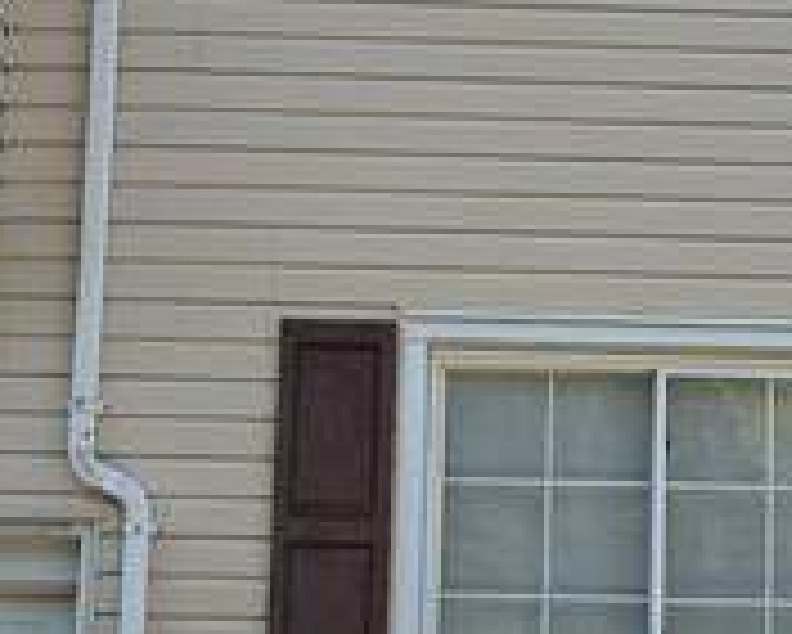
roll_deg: -1.6
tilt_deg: +9.7
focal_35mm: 136
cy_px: 189
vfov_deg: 11.3
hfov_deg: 14.1
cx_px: 608
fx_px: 3190
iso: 100
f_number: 1.78
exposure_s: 1/2445
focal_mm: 6.76
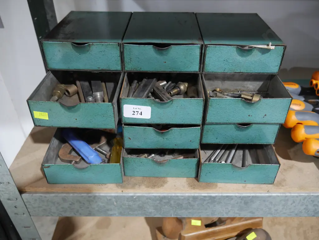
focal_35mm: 28
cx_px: 160
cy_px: 120
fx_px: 258
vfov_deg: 49.8
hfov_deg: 63.4
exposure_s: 1/60
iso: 1600
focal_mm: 14
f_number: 3.5
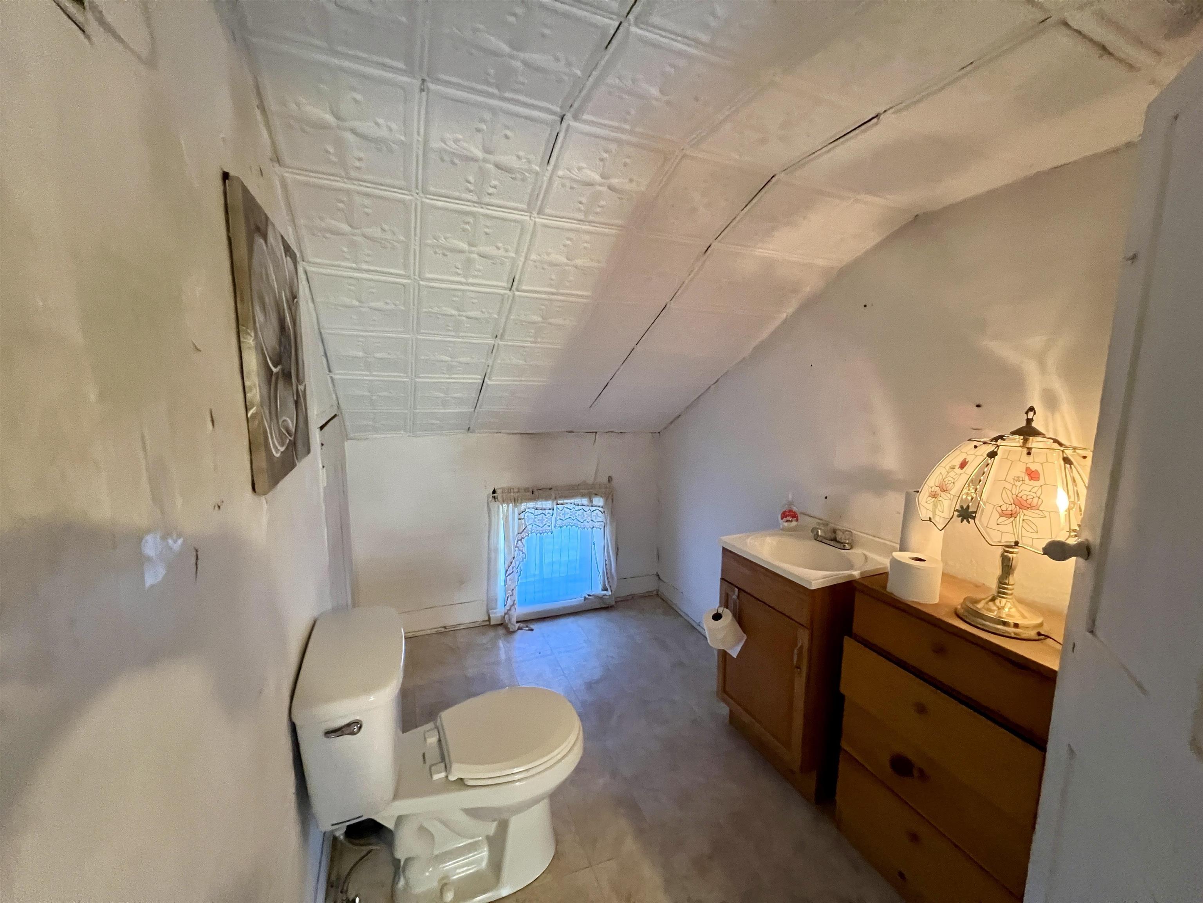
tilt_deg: -6.9
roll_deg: -1.6
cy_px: 452
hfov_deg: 106.2
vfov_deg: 89.9
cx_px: 602
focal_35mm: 13
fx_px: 452
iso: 800
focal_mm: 1.57
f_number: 1.8
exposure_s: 1/60
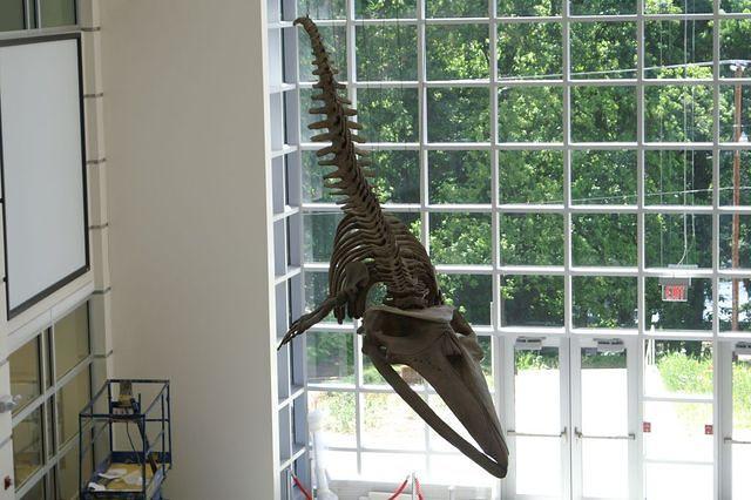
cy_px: 250
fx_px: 1876
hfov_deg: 22.6
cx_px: 376
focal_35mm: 90
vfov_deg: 15.2
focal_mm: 60
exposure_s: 1/160
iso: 400
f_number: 5.6
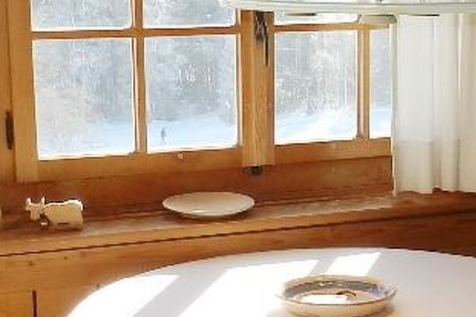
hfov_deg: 21.1
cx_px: 359
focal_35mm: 96
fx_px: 1269
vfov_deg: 14.2
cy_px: 211
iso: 160
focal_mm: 5
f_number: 3.6
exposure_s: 1/400
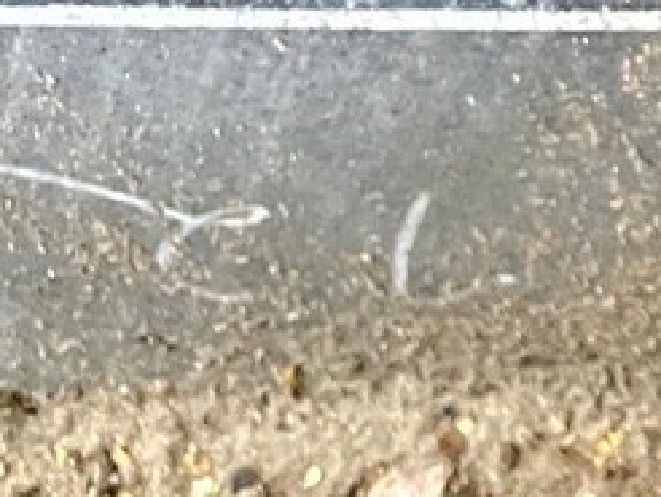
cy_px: -650
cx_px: 1842
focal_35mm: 152
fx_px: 2905
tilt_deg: -47.4
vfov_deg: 8.9
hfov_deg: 10.3
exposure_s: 1/62
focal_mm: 4.2
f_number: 1.6
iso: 125
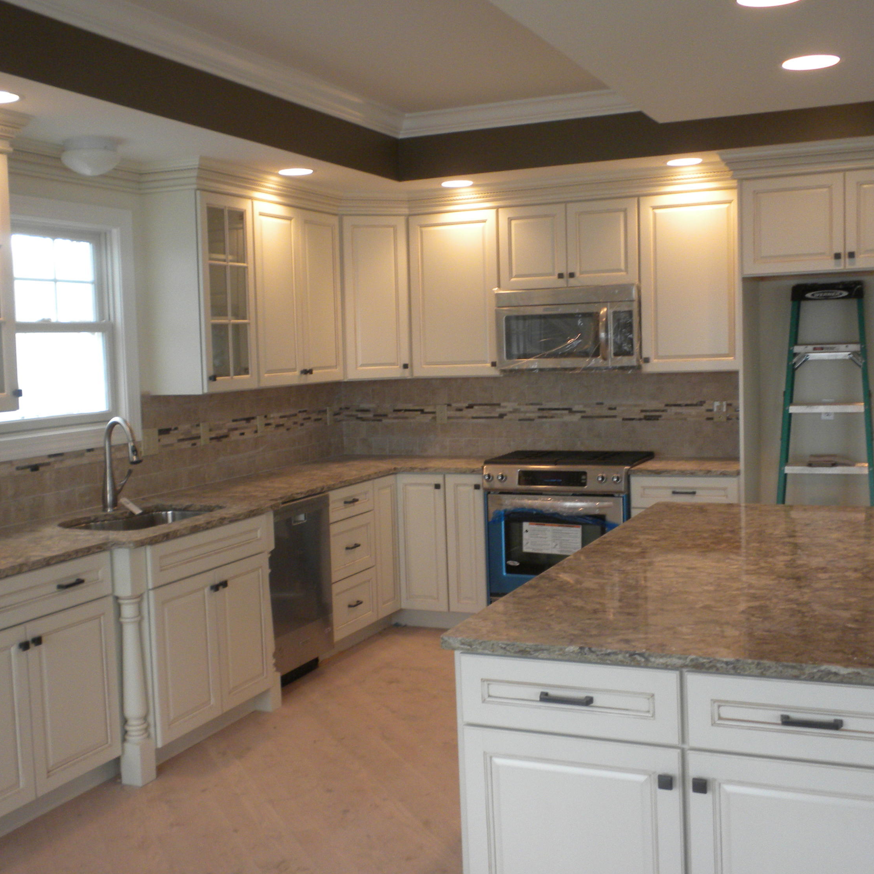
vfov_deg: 38.3
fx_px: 1257
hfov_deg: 38.3
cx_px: 391
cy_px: 437
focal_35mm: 44
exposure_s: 1/46.1
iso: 162
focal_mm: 6.6
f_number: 3.5
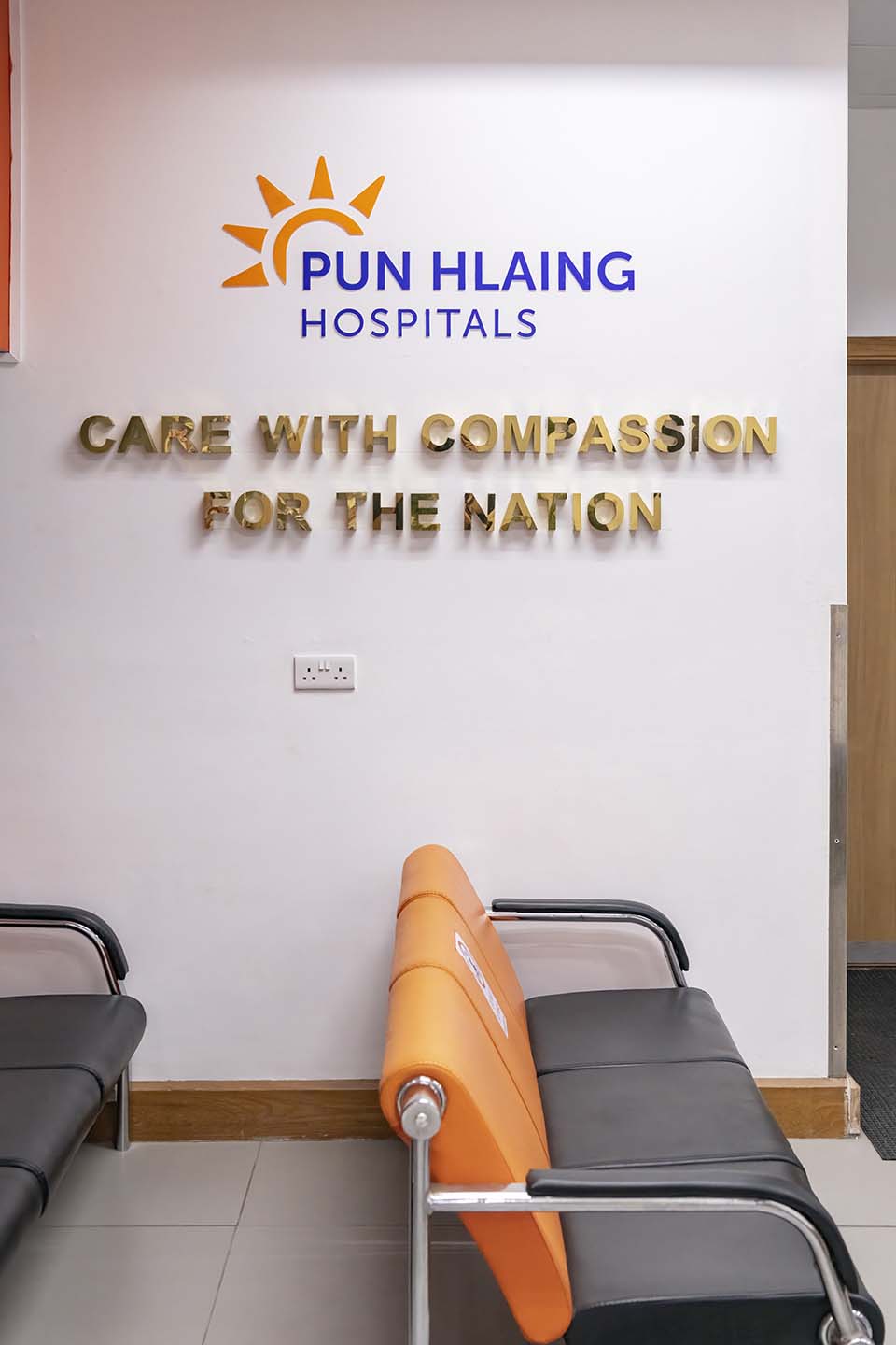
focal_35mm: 48
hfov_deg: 28.1
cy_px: 672
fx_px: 1792
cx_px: 448
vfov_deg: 41.1
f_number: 5.6
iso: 2000
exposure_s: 1/250
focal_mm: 48
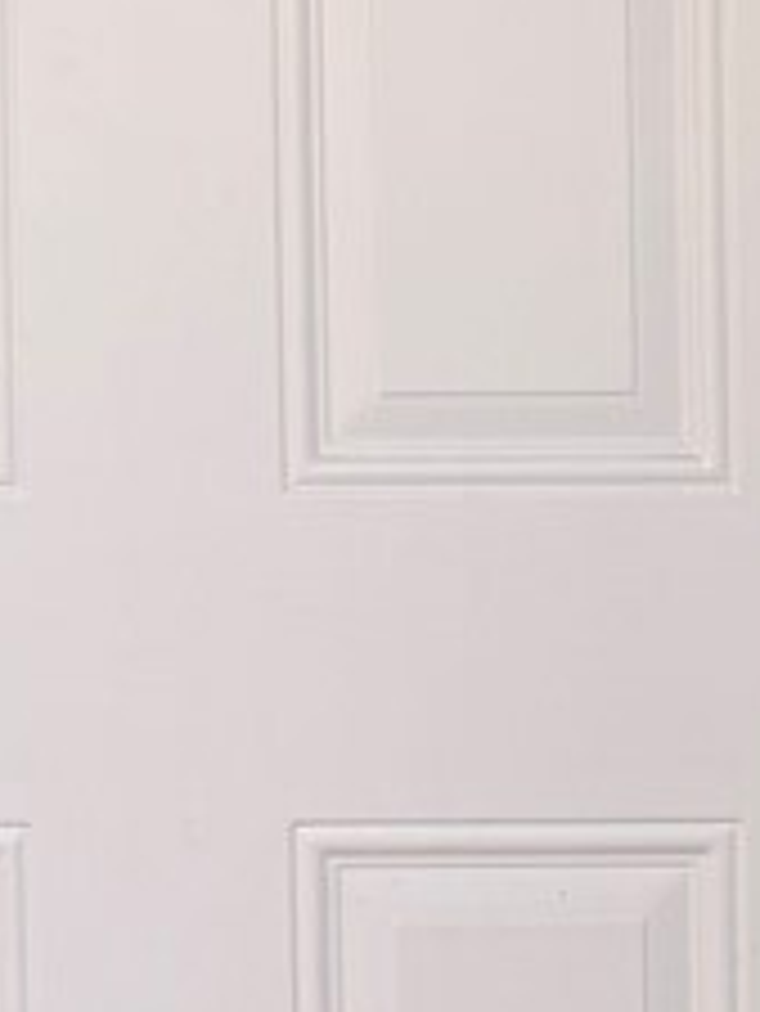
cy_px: -225
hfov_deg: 13.1
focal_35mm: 109
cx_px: -256
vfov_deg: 17.2
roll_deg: +0.5
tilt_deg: -2.2
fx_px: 3188
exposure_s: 1/121
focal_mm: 6.76
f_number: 1.78
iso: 64
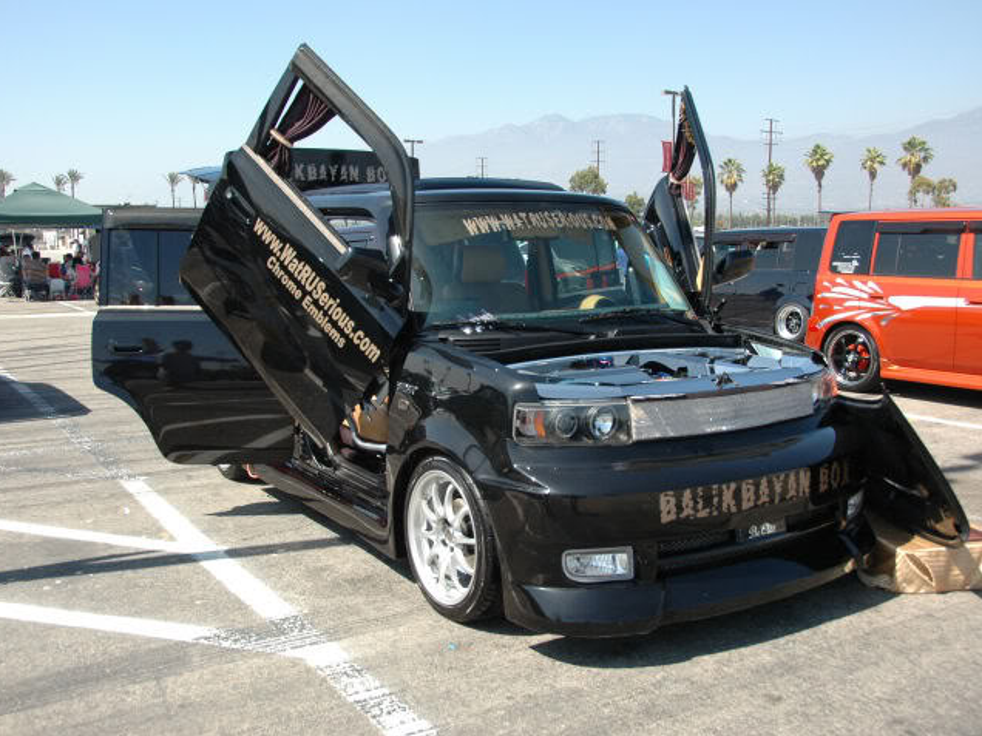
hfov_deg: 51.4
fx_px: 1021
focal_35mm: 36
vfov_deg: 39.7
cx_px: 489
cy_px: 369
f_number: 4.5
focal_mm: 22
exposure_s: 1/800
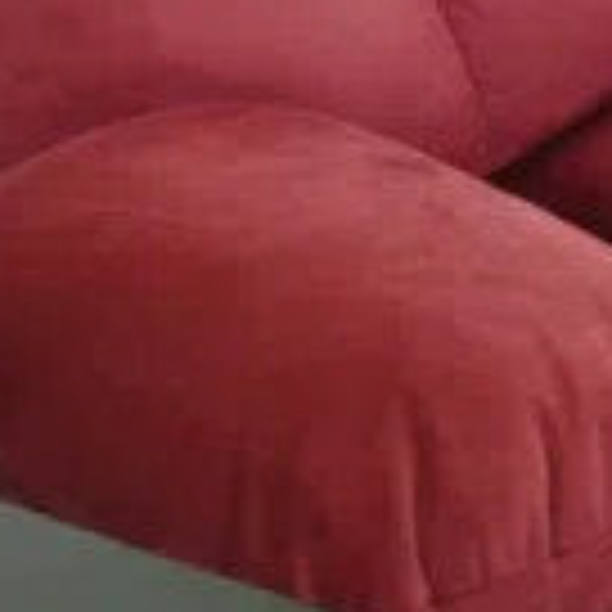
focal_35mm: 100
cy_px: -162
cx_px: 1138
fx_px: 2000
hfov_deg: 14.9
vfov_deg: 16.5
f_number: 1.75
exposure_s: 1/25
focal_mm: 5.25
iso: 822
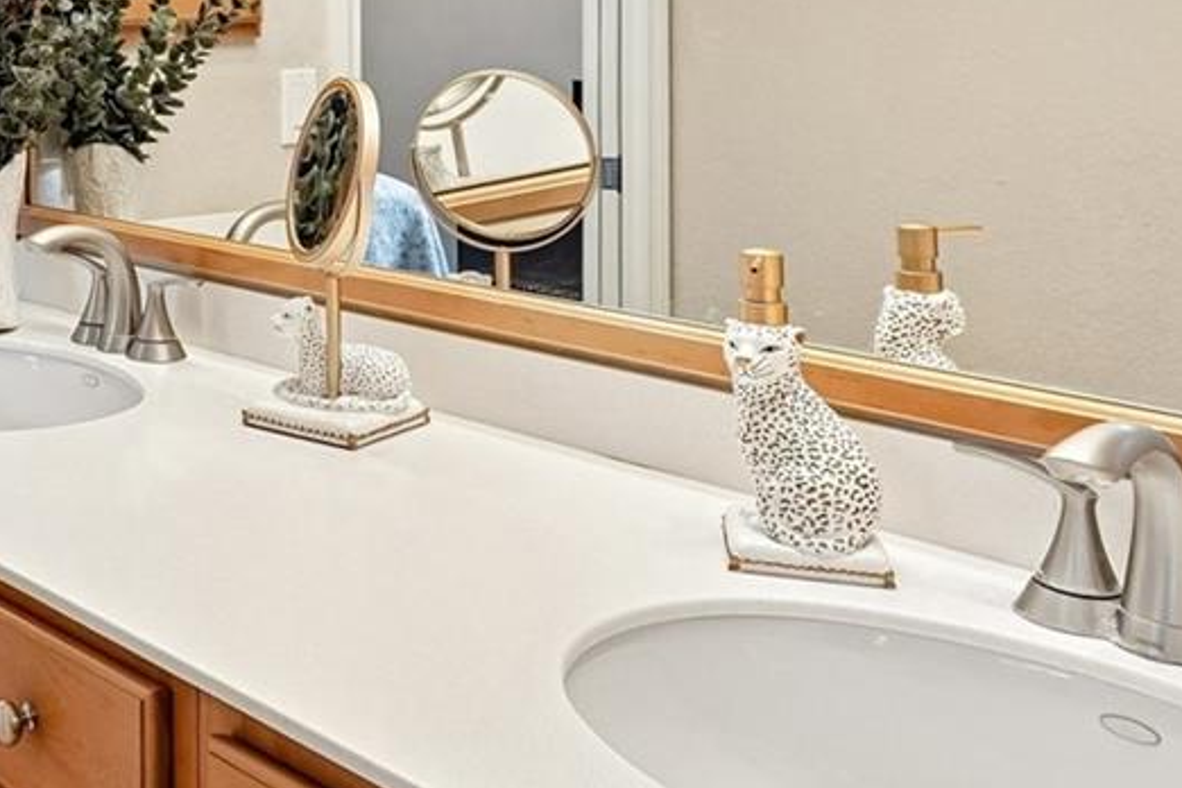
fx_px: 1609
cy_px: -16
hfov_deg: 35.8
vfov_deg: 26.0
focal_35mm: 49
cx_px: -41
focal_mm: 16
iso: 400
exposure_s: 1/15
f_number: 8
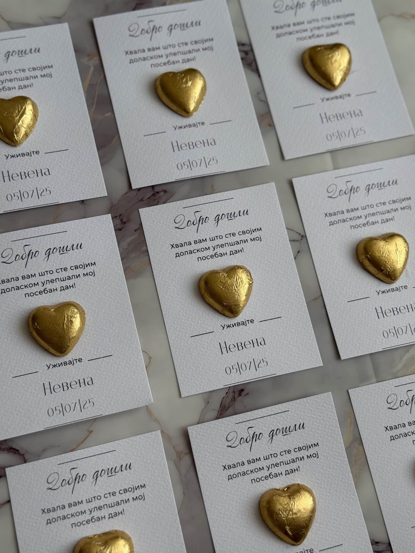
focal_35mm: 48
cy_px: 276
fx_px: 767
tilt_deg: -75.6
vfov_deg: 39.7
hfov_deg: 30.3
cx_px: 208
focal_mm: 6.76
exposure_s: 1/312
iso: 64
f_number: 1.78
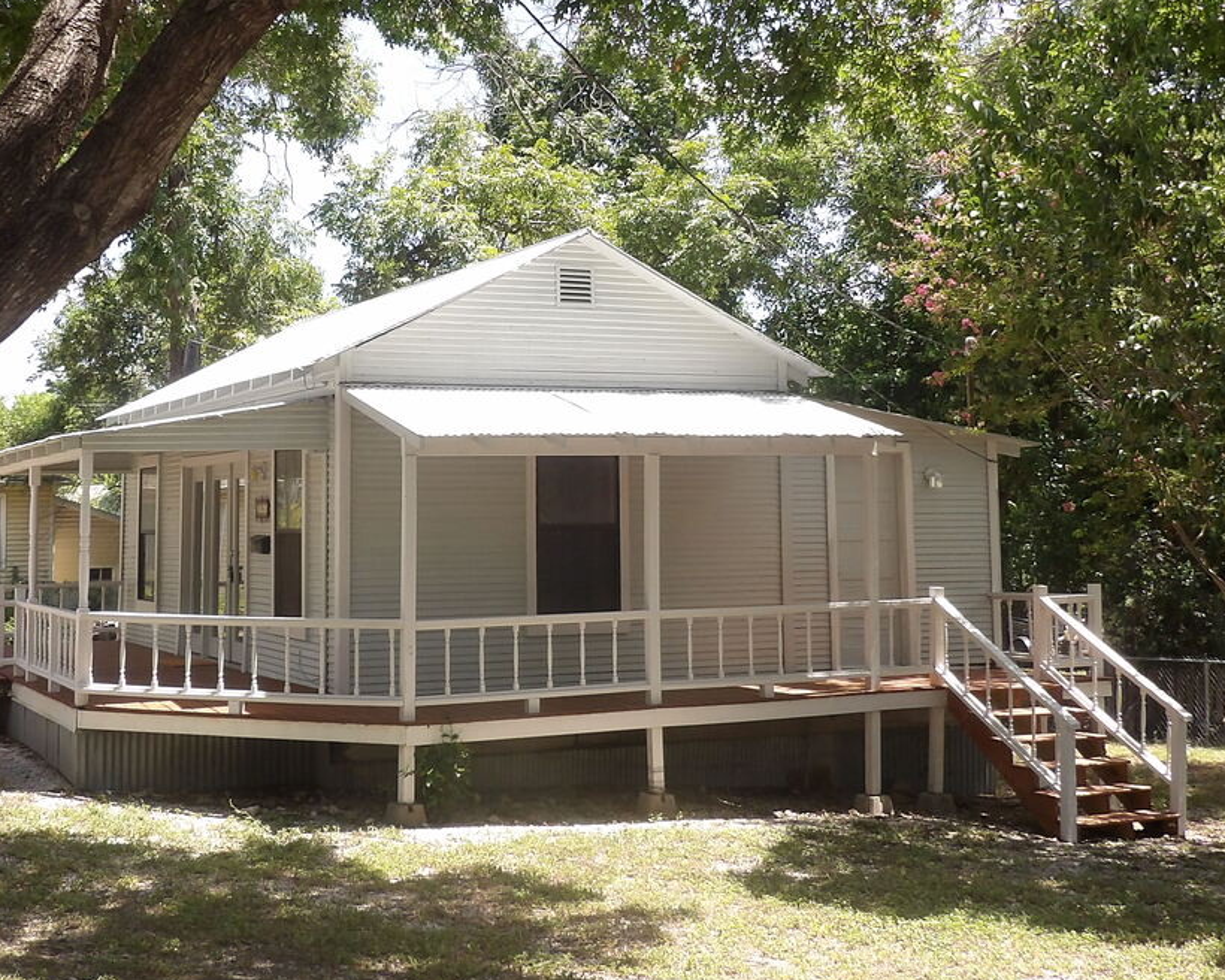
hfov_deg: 38.6
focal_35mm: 48
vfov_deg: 31.3
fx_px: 1740
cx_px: 490
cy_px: 372
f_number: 3.4
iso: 100
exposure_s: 1/313
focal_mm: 5
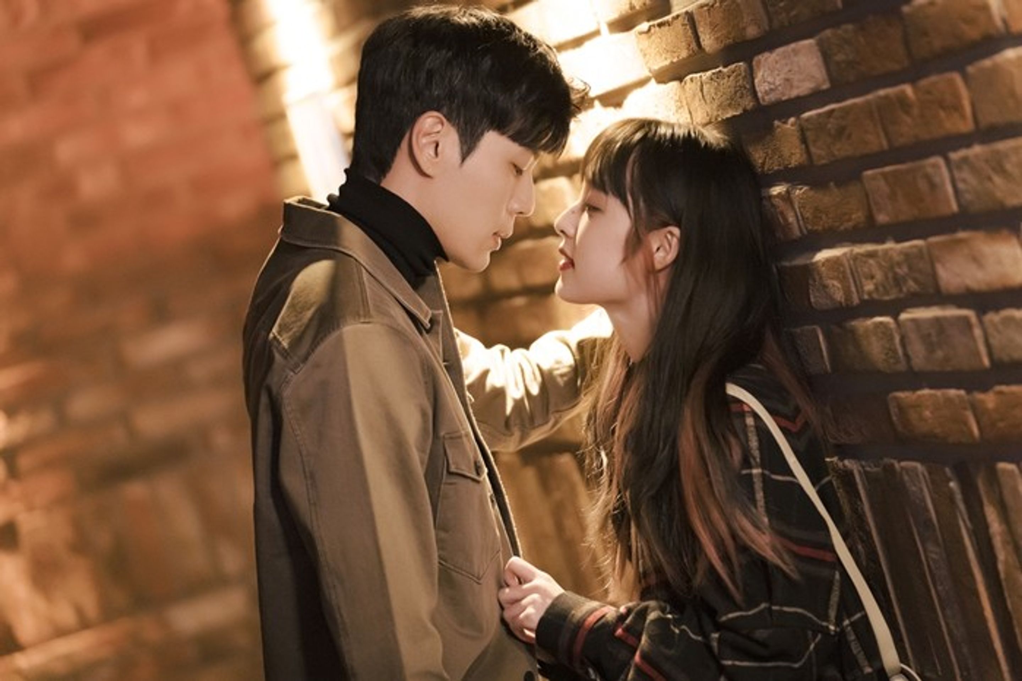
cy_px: 340
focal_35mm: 134
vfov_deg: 10.2
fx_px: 3804
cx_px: 511
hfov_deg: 15.3
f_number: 2.8
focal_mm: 134
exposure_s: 1/125
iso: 6400
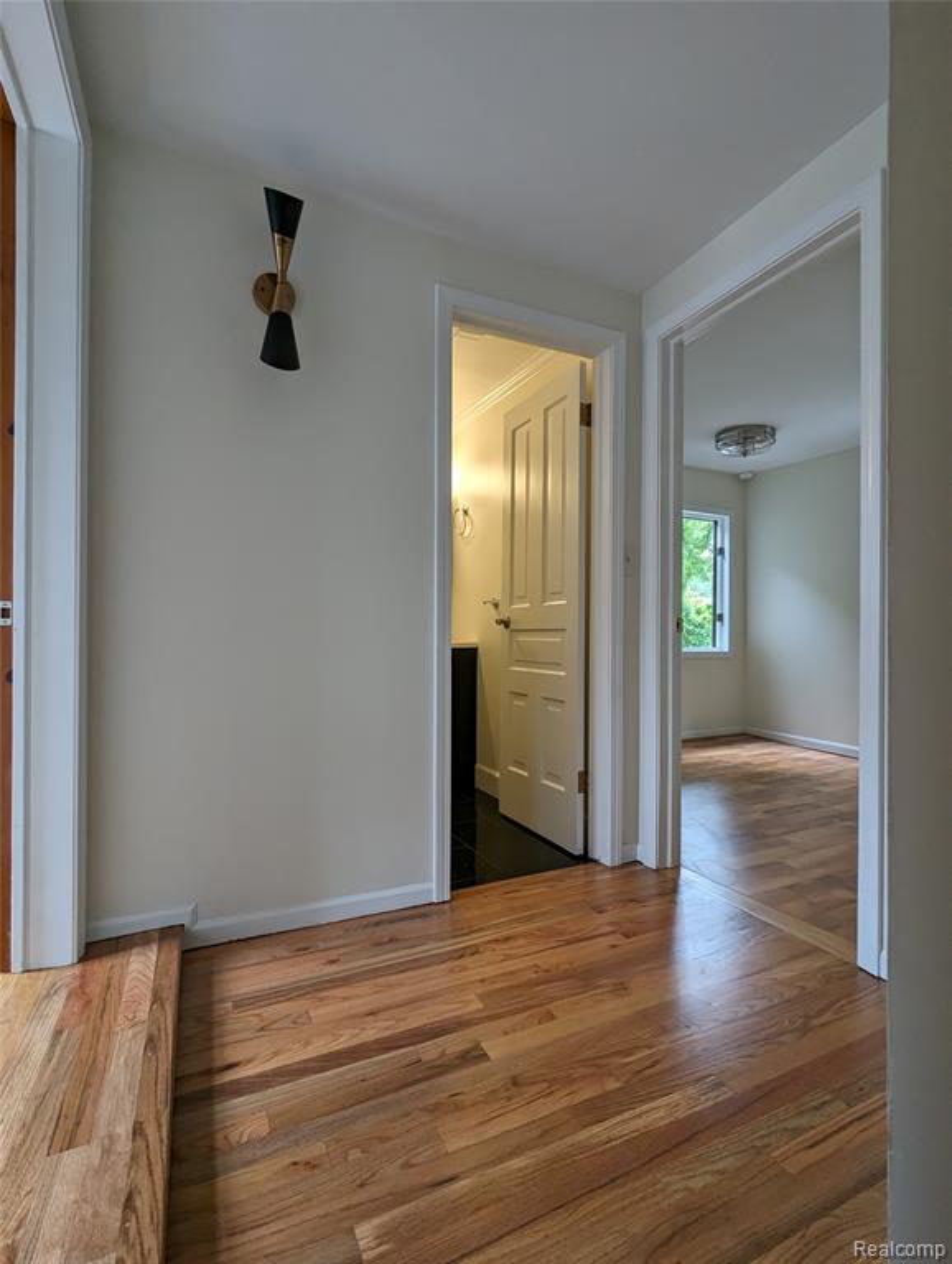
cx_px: 476
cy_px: 632
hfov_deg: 78.2
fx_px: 585
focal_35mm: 16
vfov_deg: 94.4
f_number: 2.2
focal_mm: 2.35
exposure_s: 1/60
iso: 95
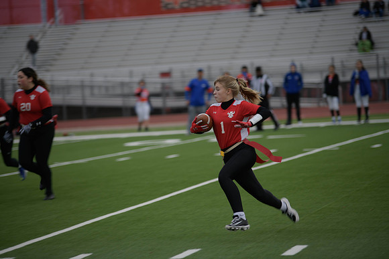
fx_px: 1837
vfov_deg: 8.1
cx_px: 194
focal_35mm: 170
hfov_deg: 12.1
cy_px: 130
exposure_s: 1/200
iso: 180
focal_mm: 170
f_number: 2.8
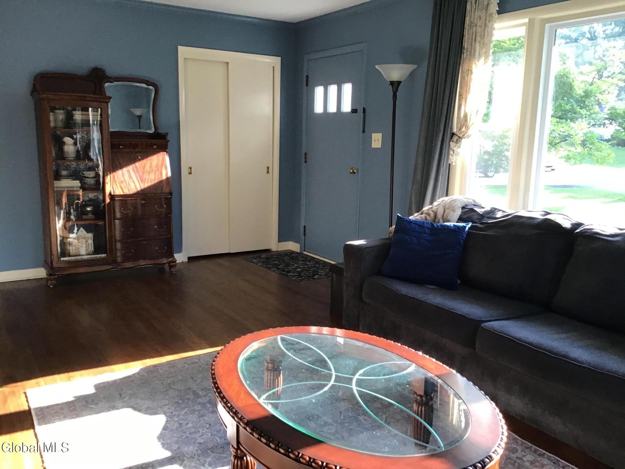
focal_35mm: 31
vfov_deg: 45.4
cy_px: 234
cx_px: 312
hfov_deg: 58.4
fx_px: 560
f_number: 2.4
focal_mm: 3.3
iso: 32
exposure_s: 1/30
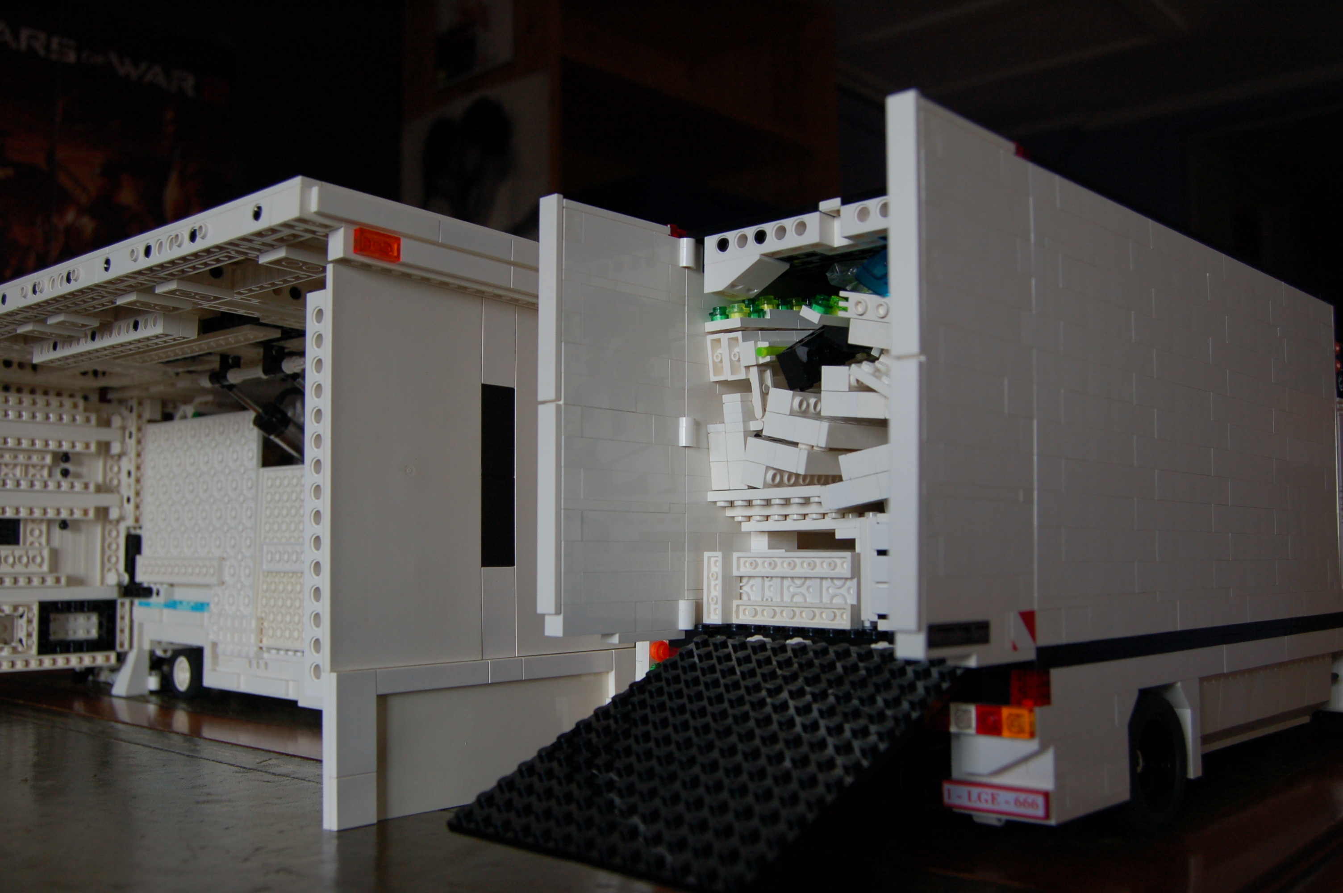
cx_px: 672
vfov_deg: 38.3
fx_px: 1286
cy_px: 446
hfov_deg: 55.1
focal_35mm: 34
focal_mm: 23
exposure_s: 1/100
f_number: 5
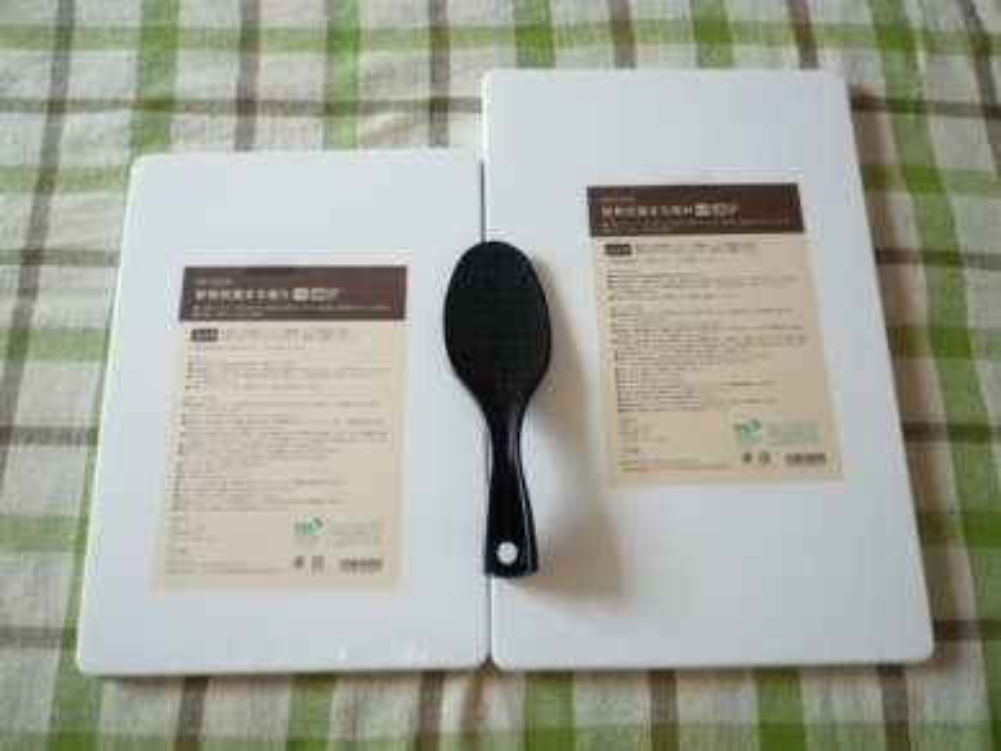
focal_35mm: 31
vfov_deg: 45.5
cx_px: 500
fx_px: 897
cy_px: 376
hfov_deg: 58.3
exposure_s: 1/30
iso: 160
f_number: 2.8
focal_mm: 4.4
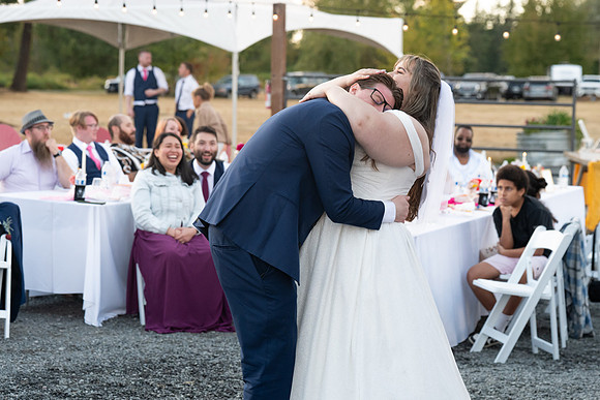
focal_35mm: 93
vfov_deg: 14.7
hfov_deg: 21.8
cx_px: 325
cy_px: 162
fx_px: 1555
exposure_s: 1/500
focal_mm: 78
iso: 1600
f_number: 4
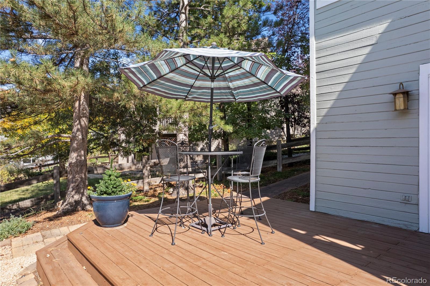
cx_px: 215
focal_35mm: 22
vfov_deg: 57.2
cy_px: 143
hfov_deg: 78.6
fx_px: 263
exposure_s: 1/500
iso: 110
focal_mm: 8.38
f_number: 2.8
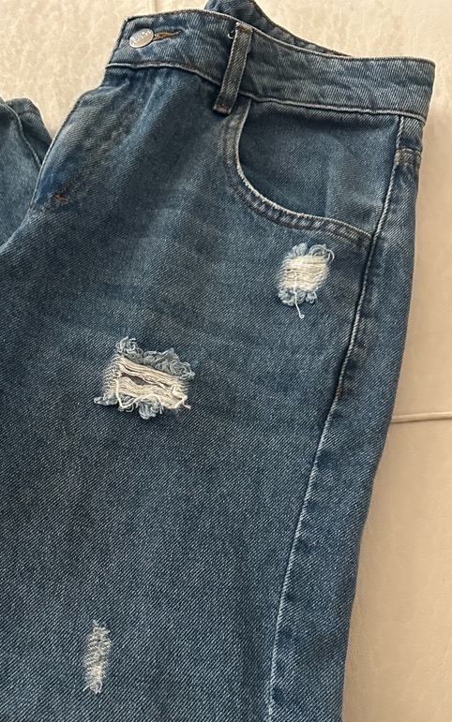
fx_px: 650
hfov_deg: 37.5
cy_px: 453
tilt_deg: -70.9
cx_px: 119
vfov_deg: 57.4
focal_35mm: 33
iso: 1000
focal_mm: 6.86
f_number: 1.78
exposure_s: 1/40
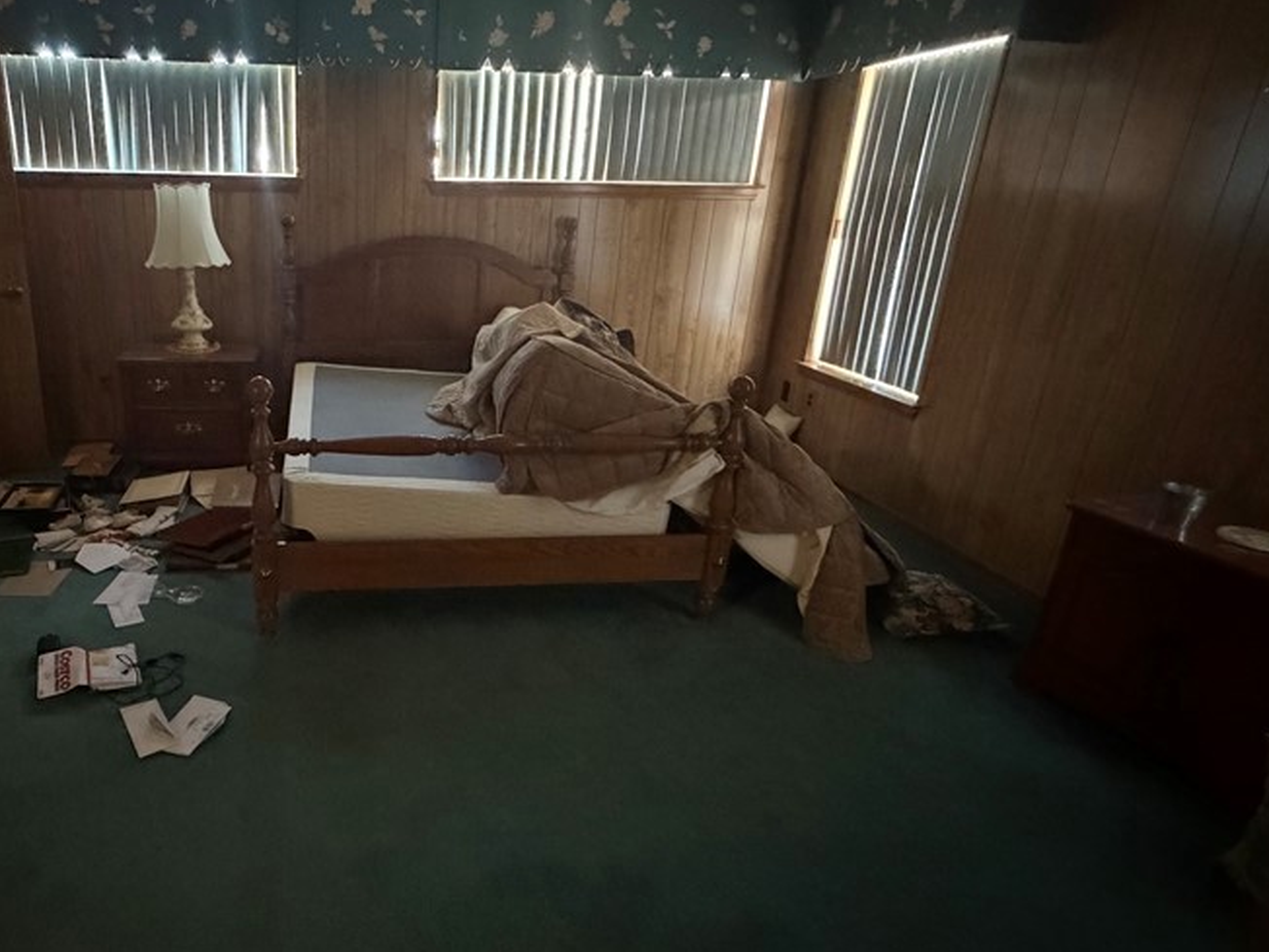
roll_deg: -0.5
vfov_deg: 61.1
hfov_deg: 73.3
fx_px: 807
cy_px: 461
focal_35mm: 22
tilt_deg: -19.1
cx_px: 389
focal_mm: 2.22
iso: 2500
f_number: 2.2
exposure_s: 1/30
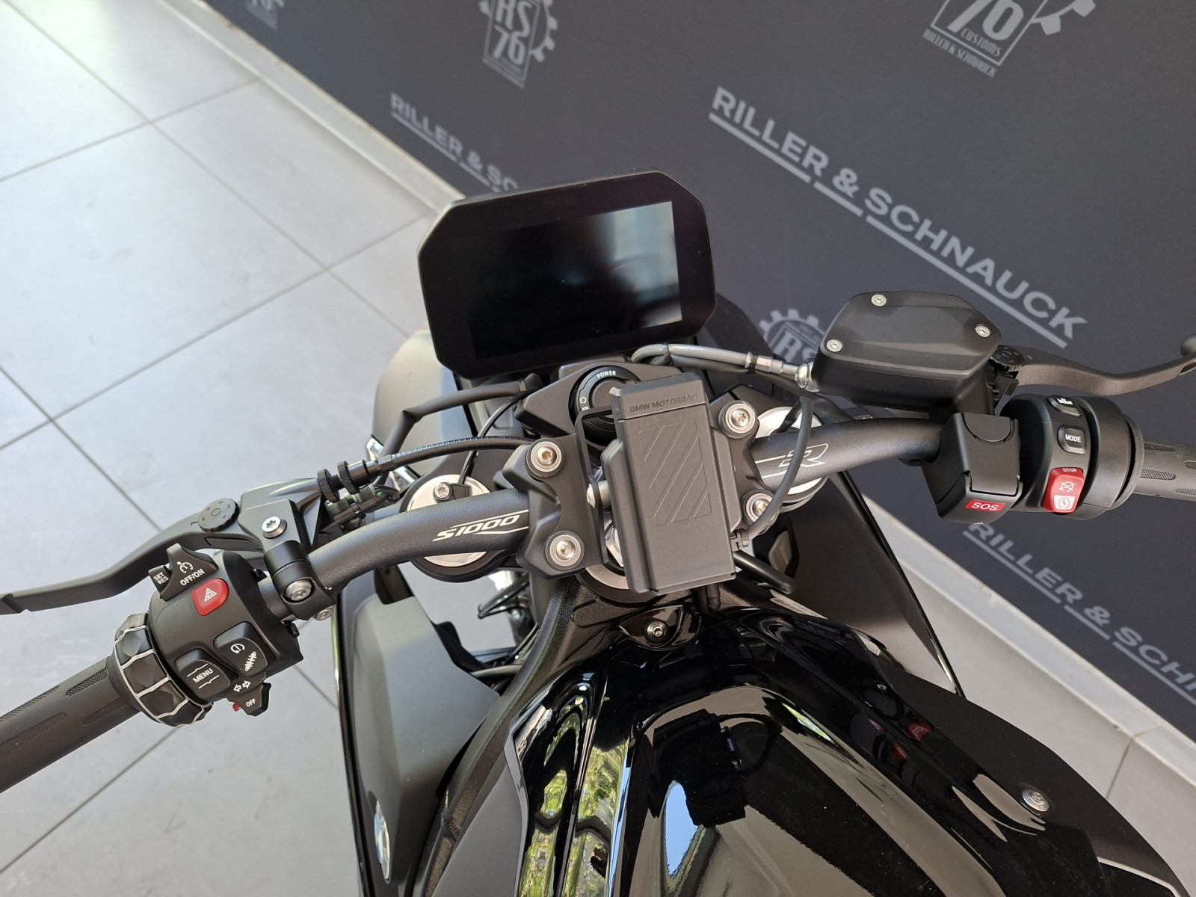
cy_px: 448
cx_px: 598
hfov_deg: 73.9
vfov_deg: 58.9
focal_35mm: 23
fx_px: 795
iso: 320
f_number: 1.8
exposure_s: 1/120
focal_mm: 5.54
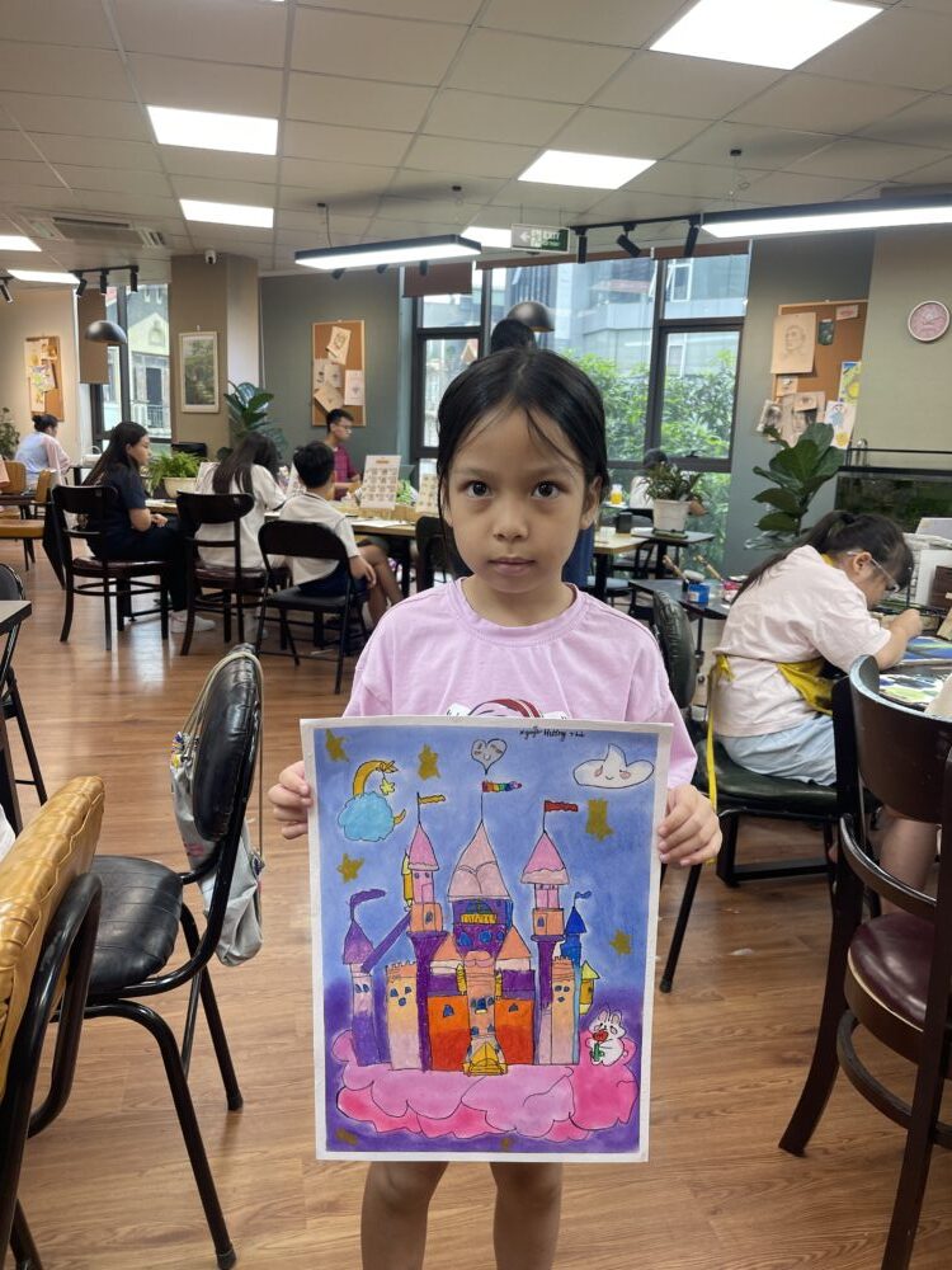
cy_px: 635
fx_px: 917
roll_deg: -2.6
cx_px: 476
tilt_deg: -11.8
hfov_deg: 54.9
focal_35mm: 25
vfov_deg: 69.4
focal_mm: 5.1
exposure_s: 1/121
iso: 80
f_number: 1.6
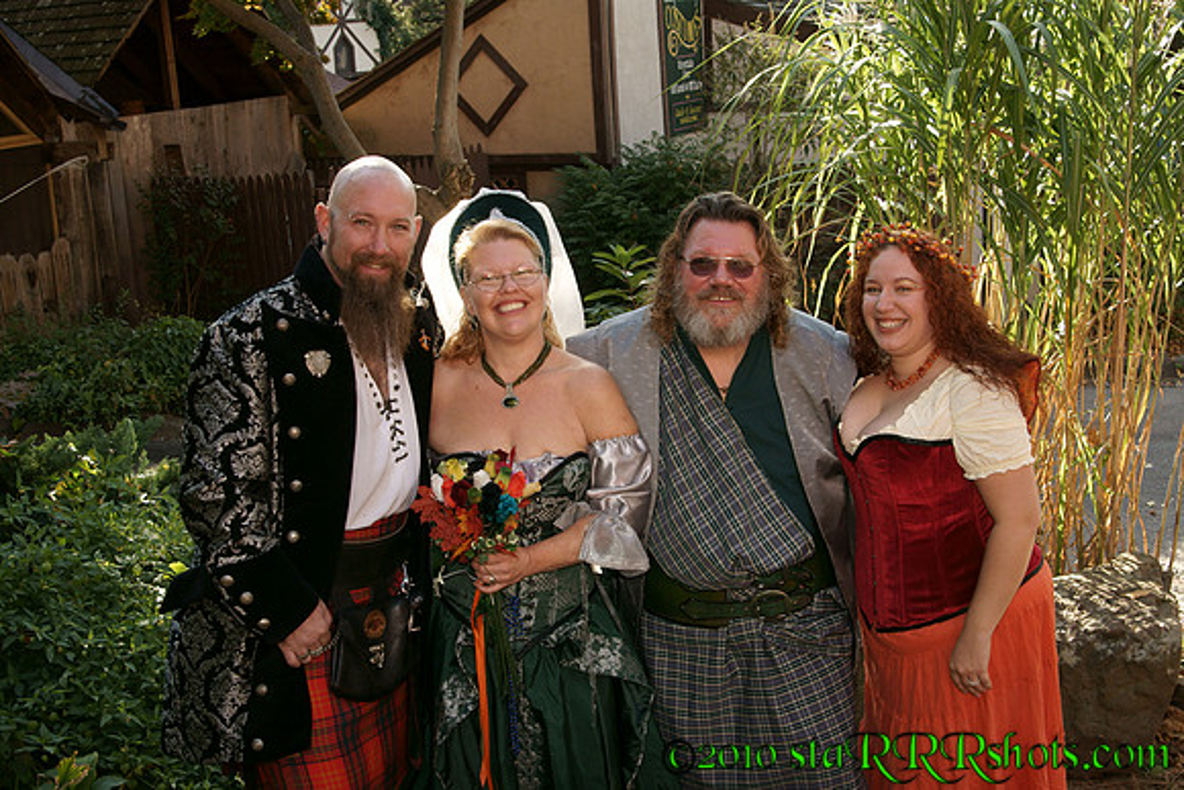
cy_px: 395
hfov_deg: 46.4
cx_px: 592
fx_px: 1382
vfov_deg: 31.9
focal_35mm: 42
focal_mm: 28
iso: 400
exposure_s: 1/160
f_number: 7.1
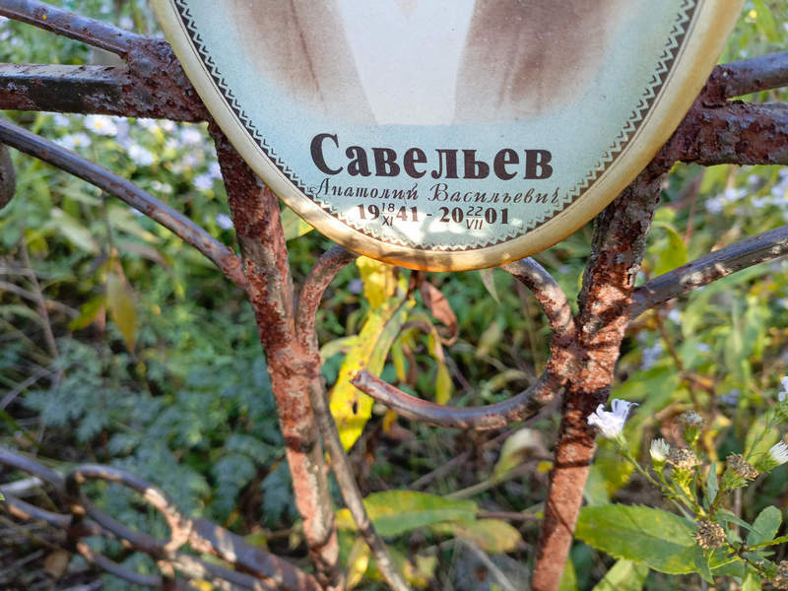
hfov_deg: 69.4
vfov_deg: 54.9
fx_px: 569
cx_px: 394
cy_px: 296
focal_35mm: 25
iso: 215
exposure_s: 1/100
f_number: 1.69
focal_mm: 4.76
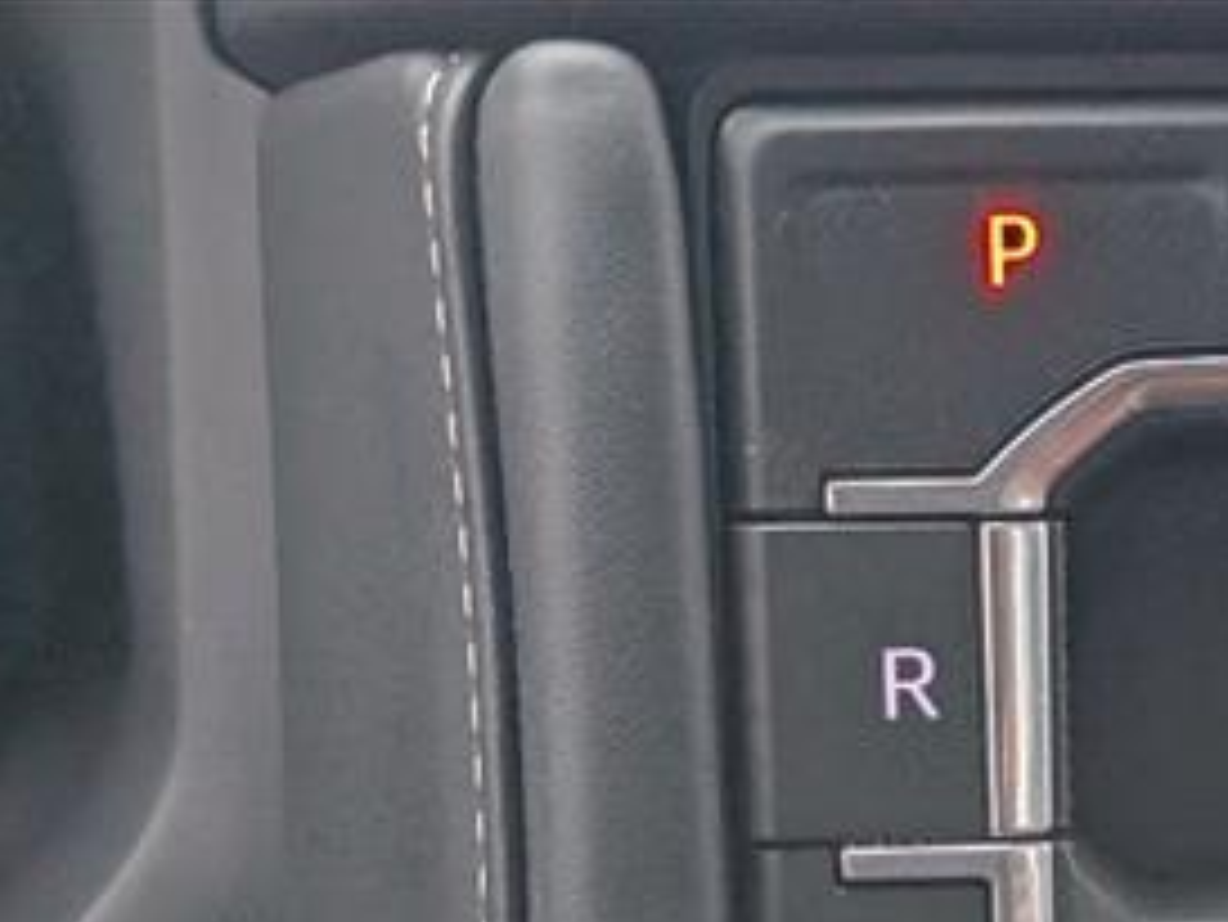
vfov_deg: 12.6
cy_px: 1075
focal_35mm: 115
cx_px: 1255
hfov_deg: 16.7
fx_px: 4081
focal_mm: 6.9
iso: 62
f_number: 1.68
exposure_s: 1/175
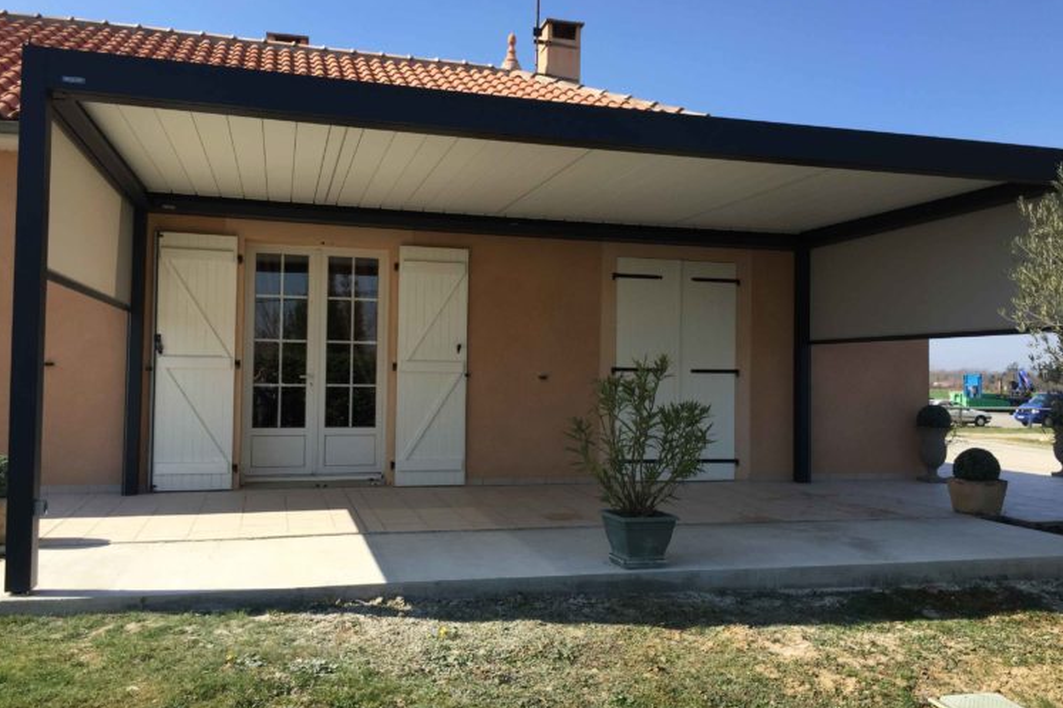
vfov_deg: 42.3
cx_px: 541
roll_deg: -1.9
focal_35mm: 31
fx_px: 915
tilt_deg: +2.3
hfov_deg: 60.3
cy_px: 348
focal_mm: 4.15
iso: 32
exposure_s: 1/1276
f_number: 2.2
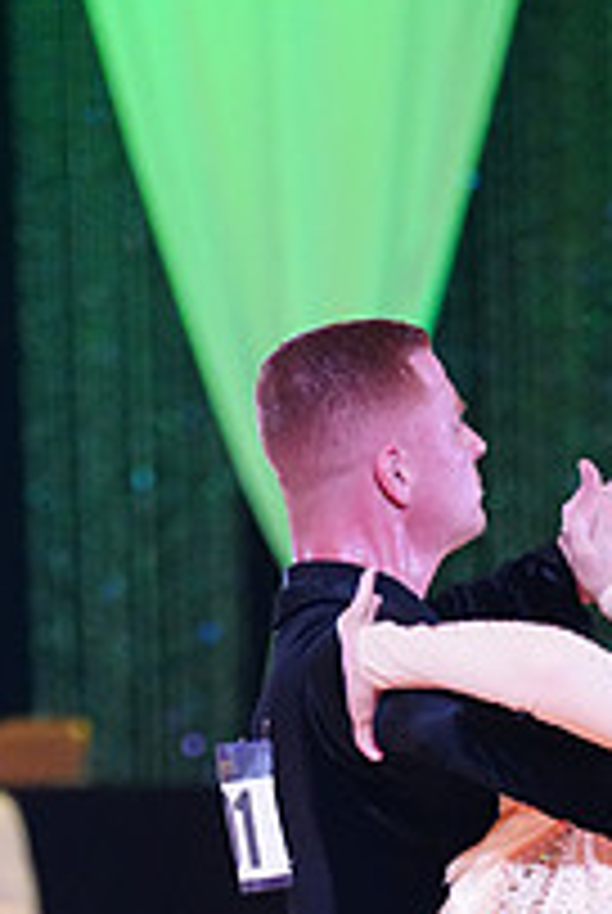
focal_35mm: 328
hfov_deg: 4.2
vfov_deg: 6.2
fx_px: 8335
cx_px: 560
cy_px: 1279
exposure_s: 1/400
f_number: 2.8
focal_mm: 115
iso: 5000
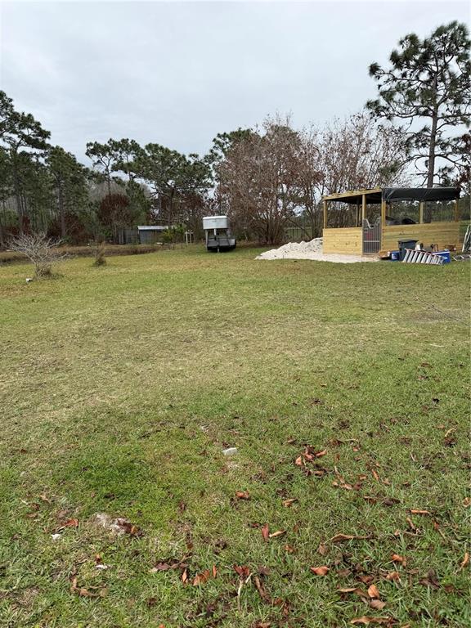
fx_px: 435
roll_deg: +2.2
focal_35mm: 24
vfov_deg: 71.6
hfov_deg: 56.8
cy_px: 314
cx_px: 236
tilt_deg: -10.2
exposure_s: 1/2907
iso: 80
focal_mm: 6.76
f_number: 1.78
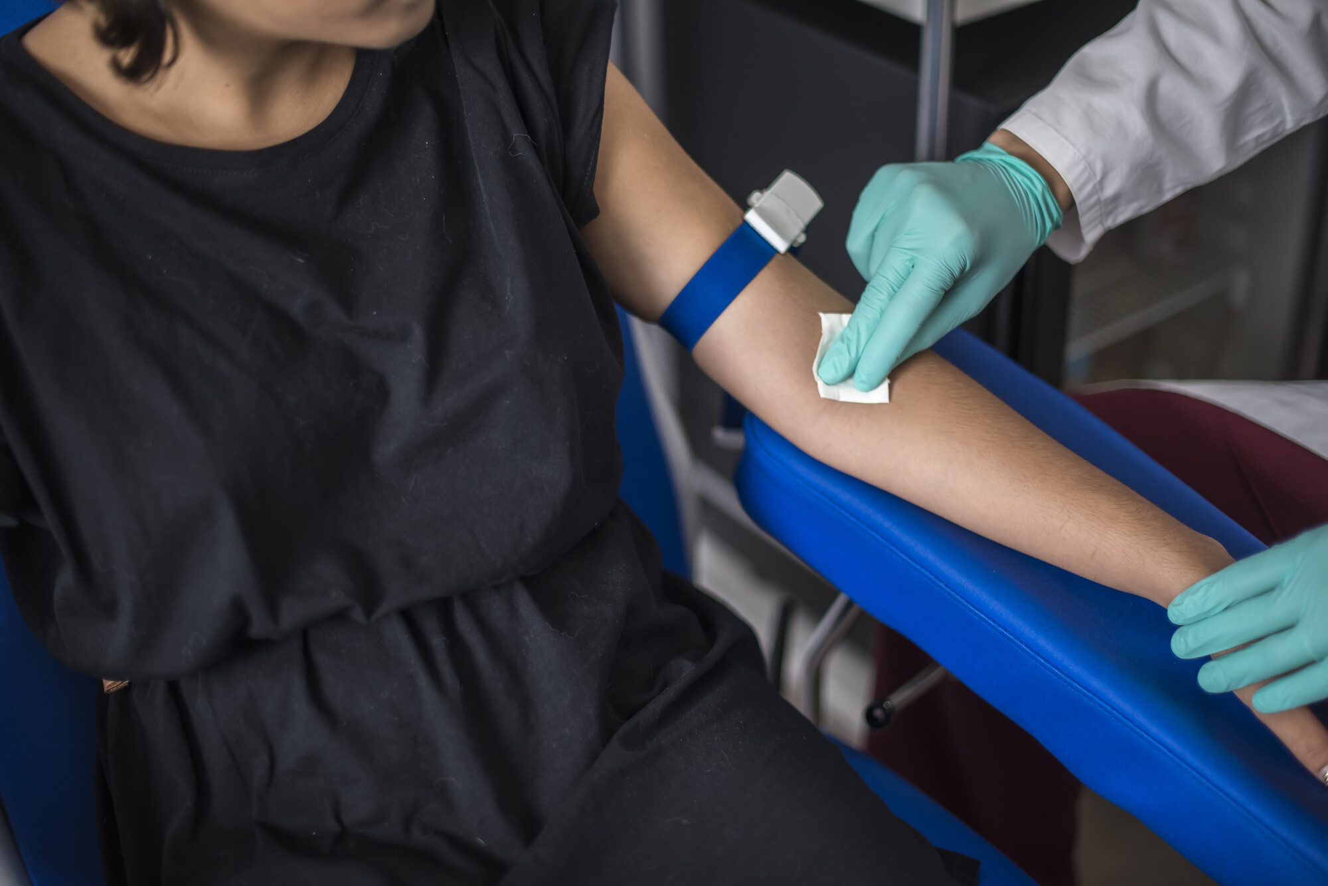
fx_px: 1845
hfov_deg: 39.6
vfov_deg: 27.0
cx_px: 664
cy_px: 443
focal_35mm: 50
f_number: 1.4
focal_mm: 50
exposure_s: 1/125
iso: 500
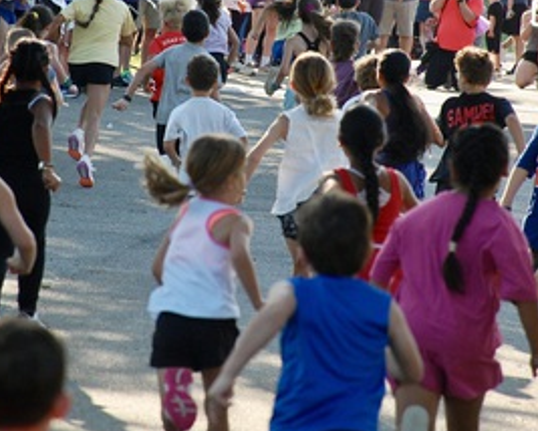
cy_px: 91
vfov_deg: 3.8
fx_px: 6453
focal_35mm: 405
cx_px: 240
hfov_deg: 4.8
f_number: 5.6
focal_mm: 140
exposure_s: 1/500
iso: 560
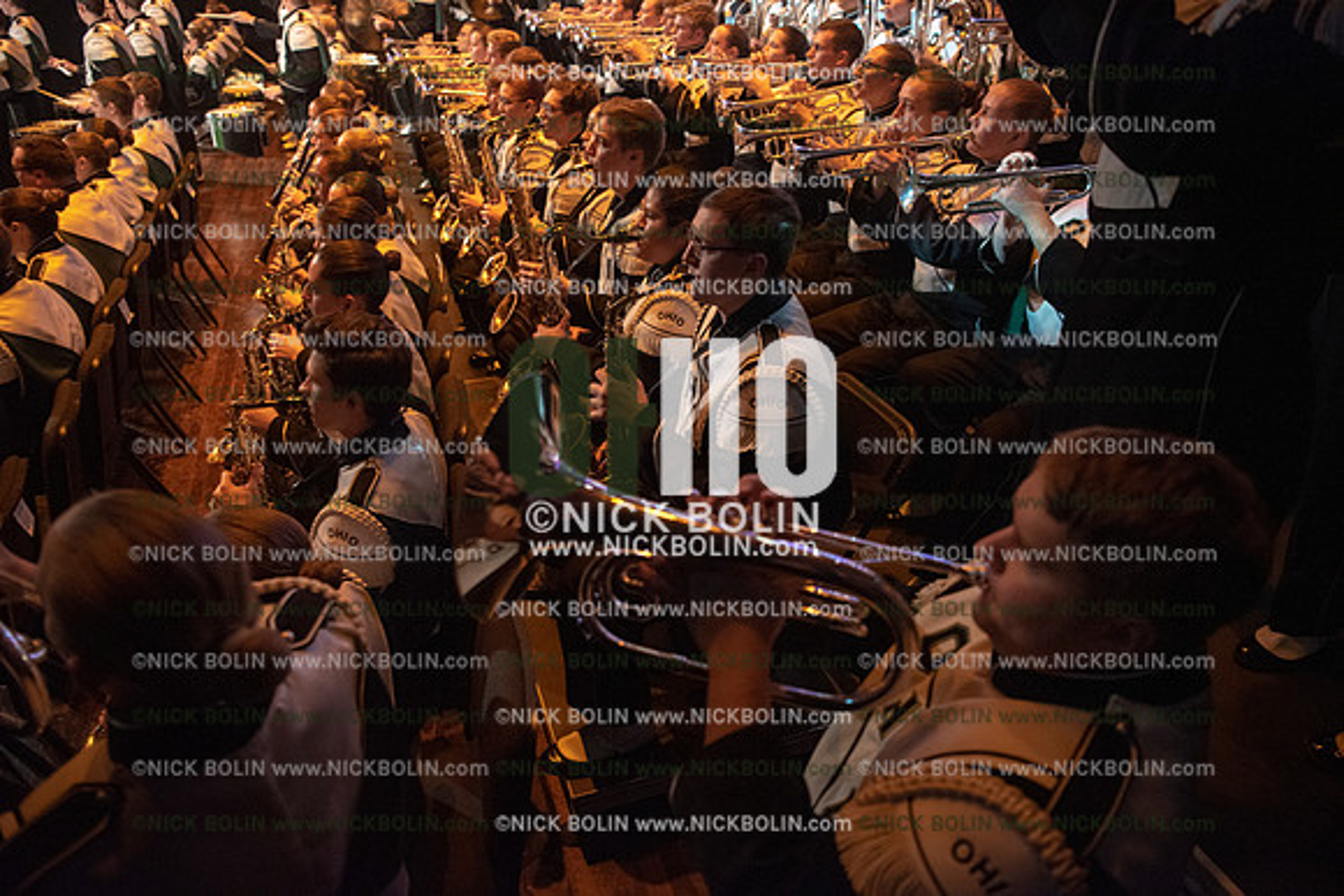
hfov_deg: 73.7
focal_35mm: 24
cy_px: 448
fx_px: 896
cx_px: 672
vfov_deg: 53.2
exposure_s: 1/200
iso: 2000
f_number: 2.8
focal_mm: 24
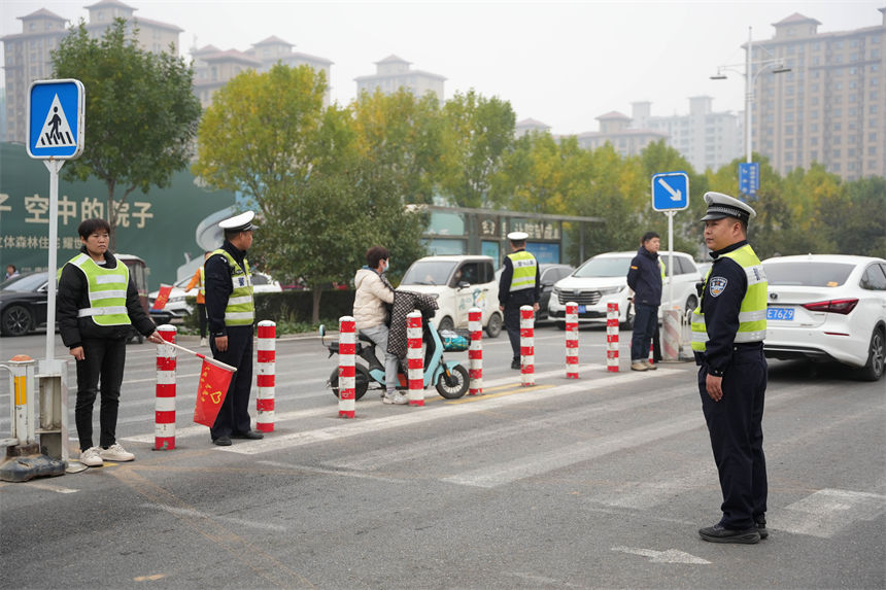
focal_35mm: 47
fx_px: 1154
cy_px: 295
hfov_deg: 42.0
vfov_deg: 28.7
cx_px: 443
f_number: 2.8
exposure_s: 1/1250
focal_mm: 46.9
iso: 400
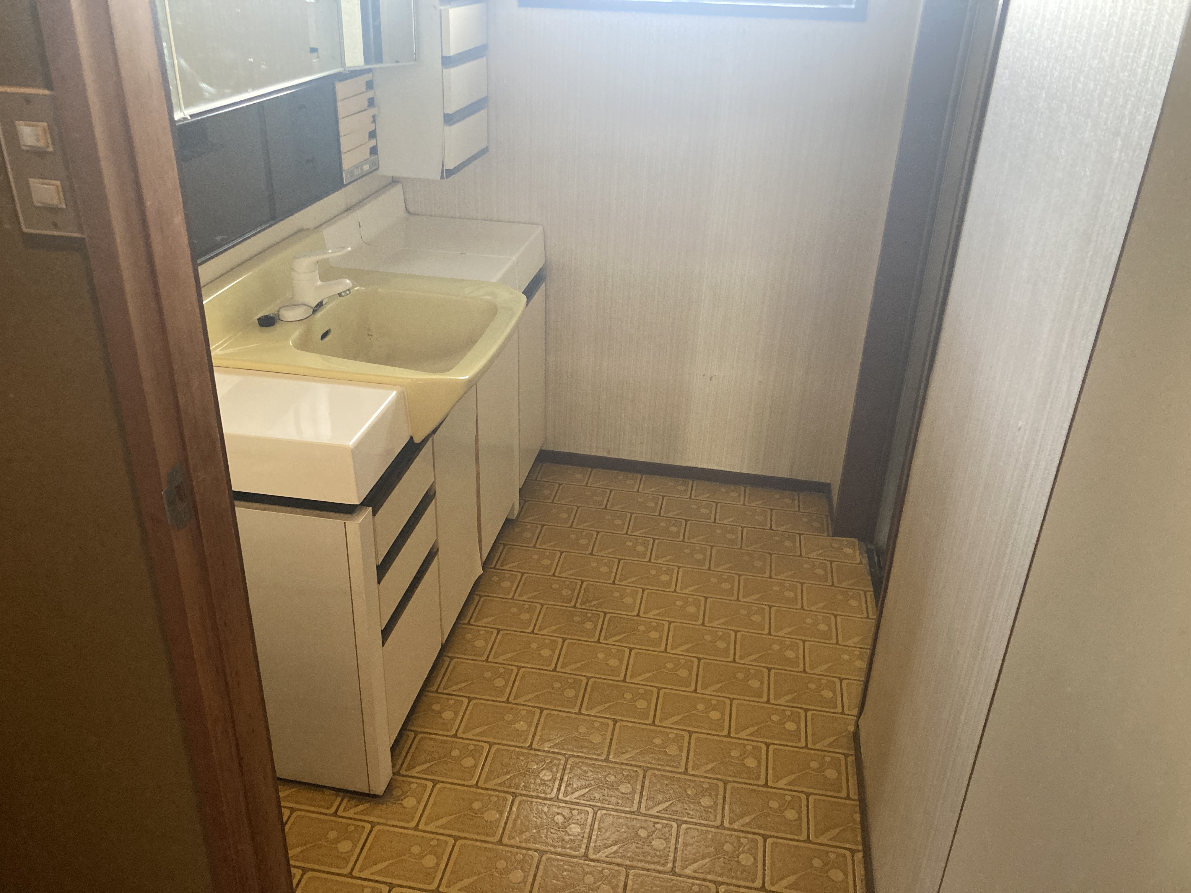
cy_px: 446
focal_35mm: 28
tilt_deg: -27.0
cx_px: 596
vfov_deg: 49.7
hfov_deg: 63.4
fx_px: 963
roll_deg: -2.7
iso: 320
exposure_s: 1/60
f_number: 1.8
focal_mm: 3.99
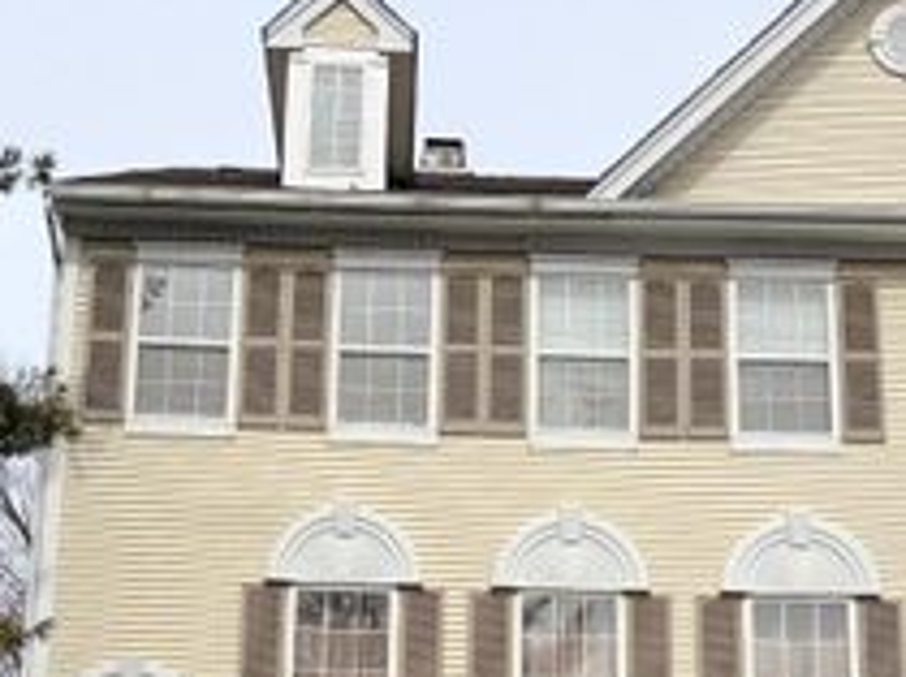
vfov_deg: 22.4
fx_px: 1621
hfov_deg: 31.2
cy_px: 722
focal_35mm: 62
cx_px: 423
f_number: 1.6
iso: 64
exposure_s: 1/6993
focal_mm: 5.96
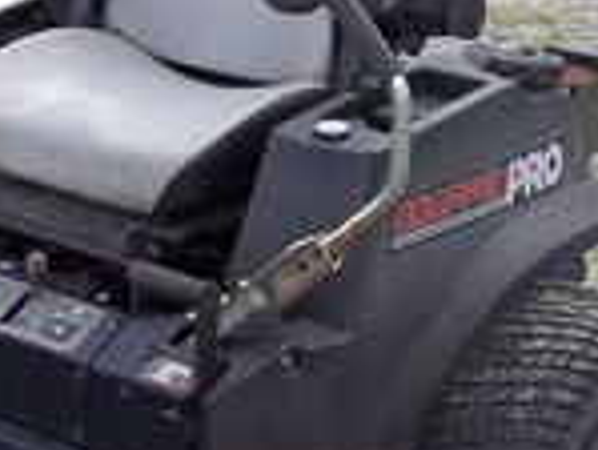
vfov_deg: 12.6
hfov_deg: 16.2
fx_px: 2023
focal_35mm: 117
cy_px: 329
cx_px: -104
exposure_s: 1/250
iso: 64
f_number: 2.9
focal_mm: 5.7
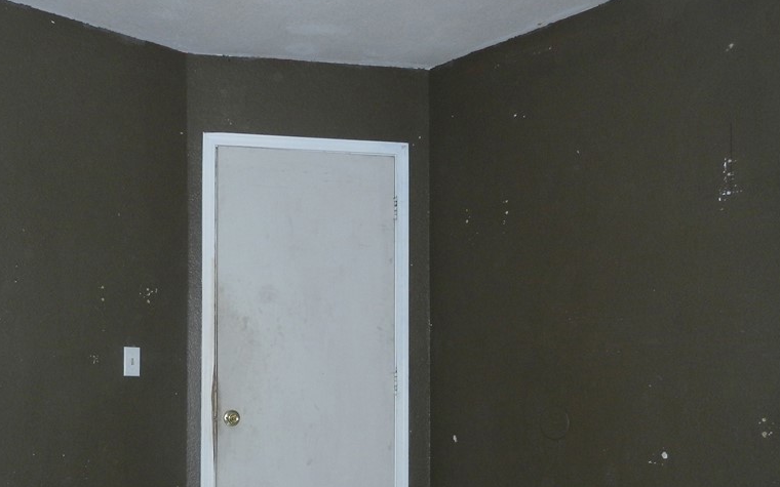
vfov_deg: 31.3
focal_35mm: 40
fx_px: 850
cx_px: 303
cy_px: 381
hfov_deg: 48.9
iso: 200
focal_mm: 5
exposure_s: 1/30
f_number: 3.6
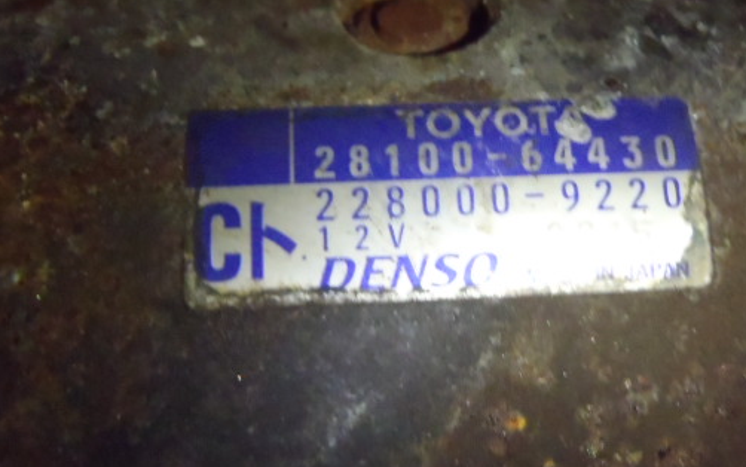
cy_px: 199
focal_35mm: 50
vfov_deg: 25.8
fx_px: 1017
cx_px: 422
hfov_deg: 40.2
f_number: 4.7
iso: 1000
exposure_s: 1/40
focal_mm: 6.64
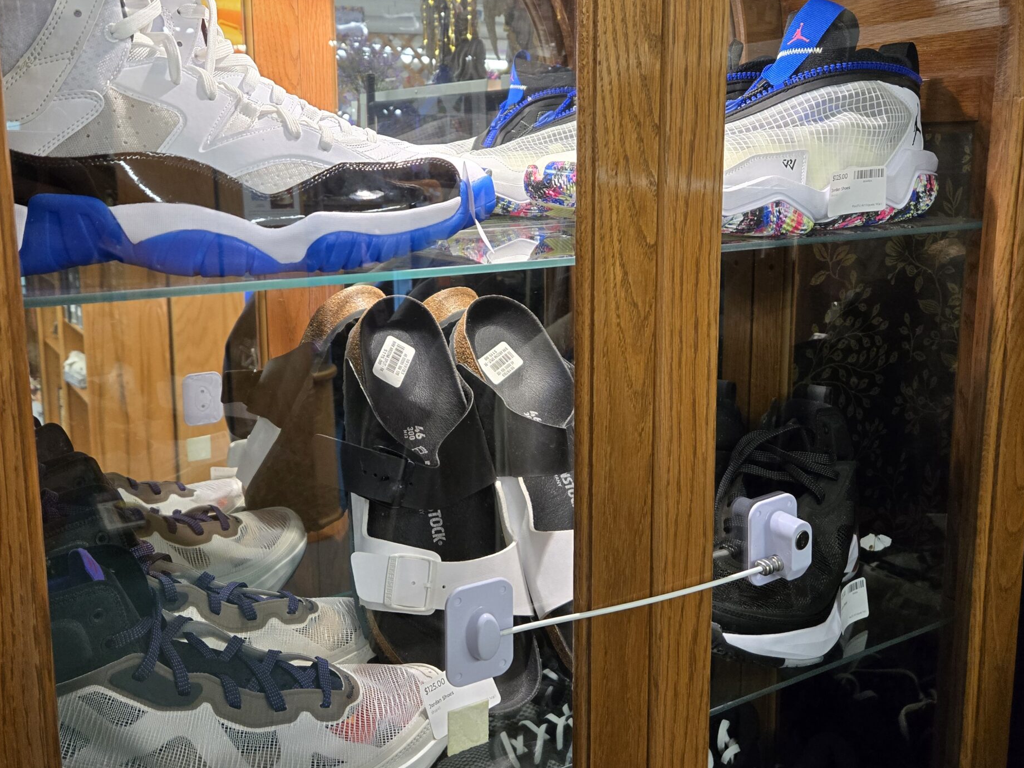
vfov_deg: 44.0
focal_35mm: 32
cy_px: 326
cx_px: 467
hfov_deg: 56.7
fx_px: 947
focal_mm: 5.4
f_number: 1.8
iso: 320
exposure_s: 1/120
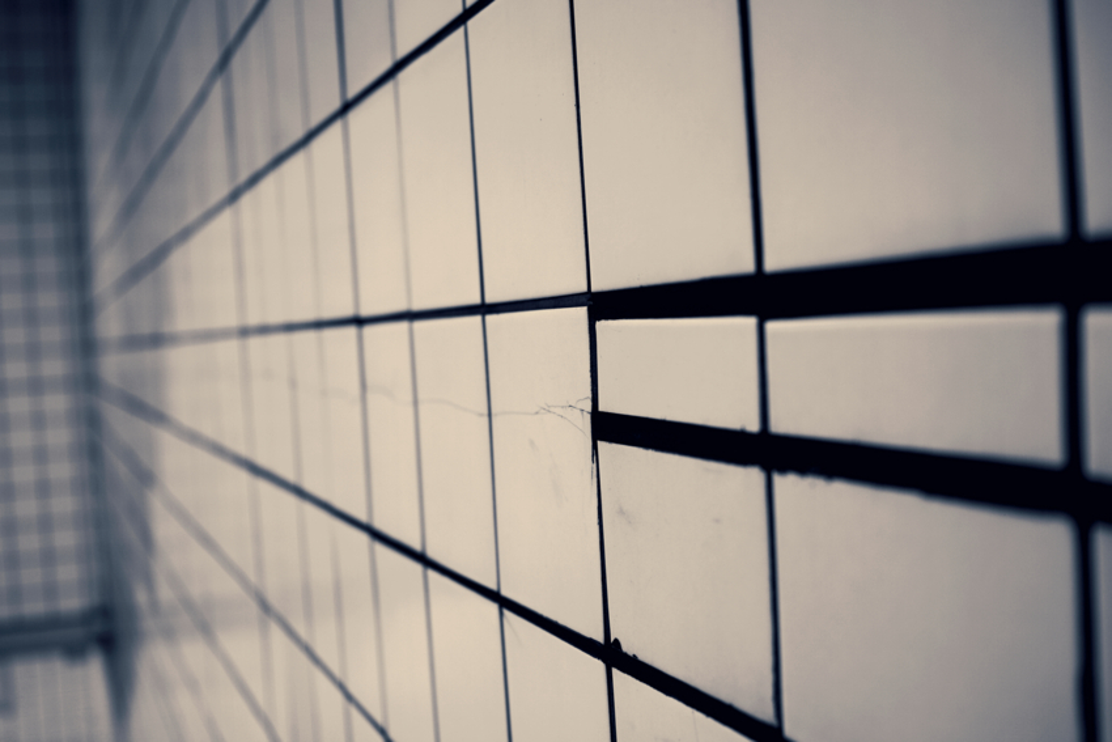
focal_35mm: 45
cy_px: 371
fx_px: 1390
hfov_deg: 43.6
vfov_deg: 29.9
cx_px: 556
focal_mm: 30
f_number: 2.8
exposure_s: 1/40
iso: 200
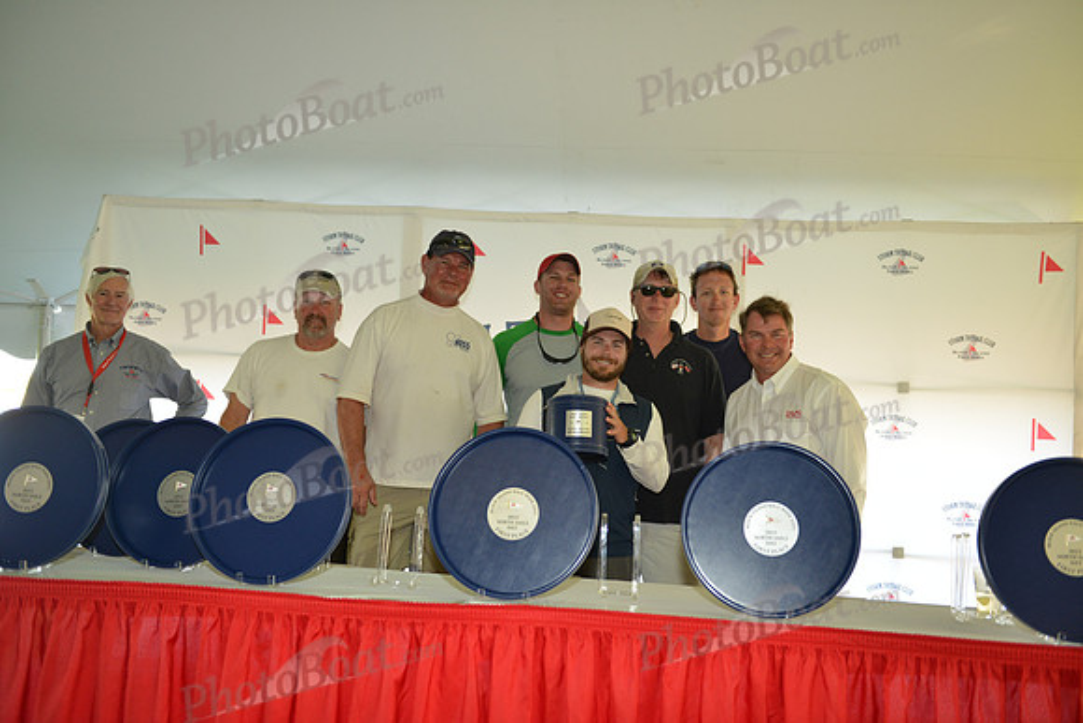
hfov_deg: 50.7
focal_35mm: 38
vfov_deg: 35.1
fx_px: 1143
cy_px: 362
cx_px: 542
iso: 1000
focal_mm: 38
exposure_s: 1/320
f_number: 3.2
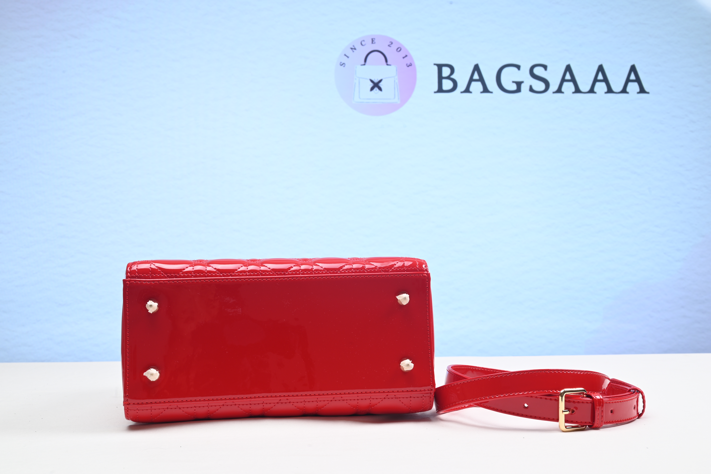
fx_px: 771
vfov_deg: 34.2
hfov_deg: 49.5
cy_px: 237
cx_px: 356
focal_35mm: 39
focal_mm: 39
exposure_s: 1/2
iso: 100
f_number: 16
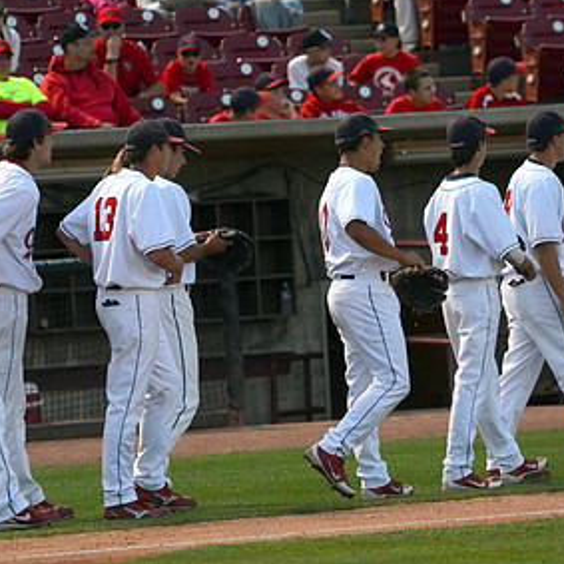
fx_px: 8901
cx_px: 434
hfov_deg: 3.6
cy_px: 199
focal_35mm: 483
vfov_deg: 3.6
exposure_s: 1/8000
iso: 1250
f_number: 5
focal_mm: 185
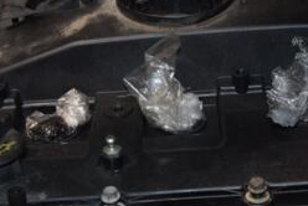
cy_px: 125
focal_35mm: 116
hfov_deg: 17.5
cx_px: 224
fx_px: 994
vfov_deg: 11.8
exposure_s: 1/60
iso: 800
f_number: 5
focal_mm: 32
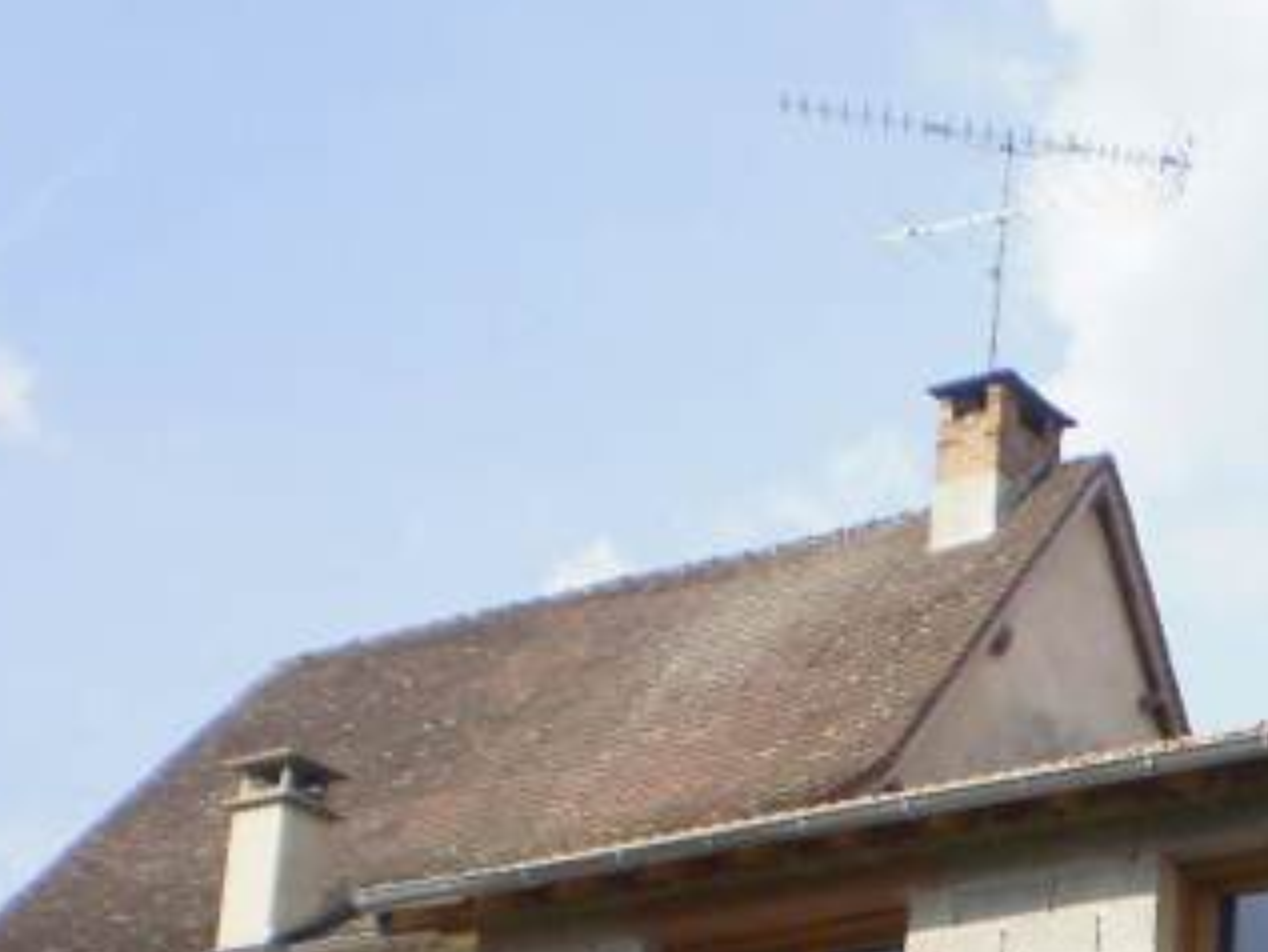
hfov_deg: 19.4
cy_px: 1088
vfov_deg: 15.0
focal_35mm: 96
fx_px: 3518
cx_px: 1480
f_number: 4.6
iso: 100
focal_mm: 6.3
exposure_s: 1/500
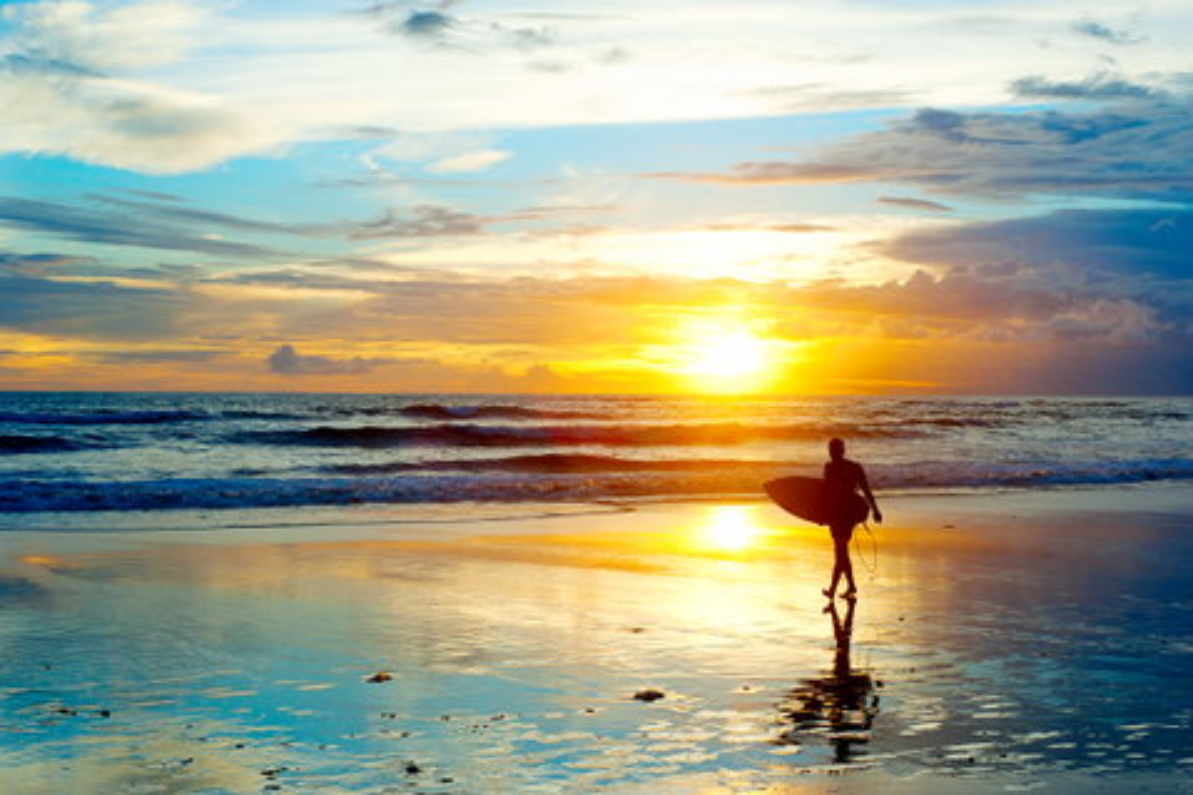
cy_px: 398
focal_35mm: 50
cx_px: 596
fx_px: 1656
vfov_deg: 27.0
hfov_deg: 39.6
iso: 200
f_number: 8
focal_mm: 50
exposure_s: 1/500
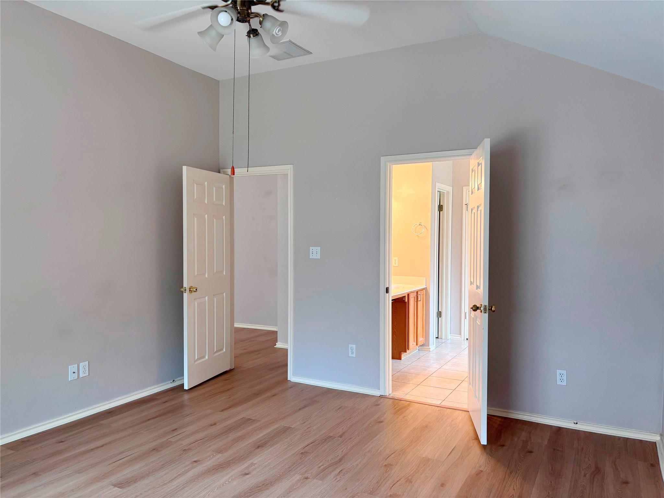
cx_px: 332
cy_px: 249
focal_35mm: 26
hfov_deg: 67.3
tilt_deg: -1.6
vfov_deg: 53.1
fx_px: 499
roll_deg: -0.2
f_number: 1.6
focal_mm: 5.96
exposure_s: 1/120
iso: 125
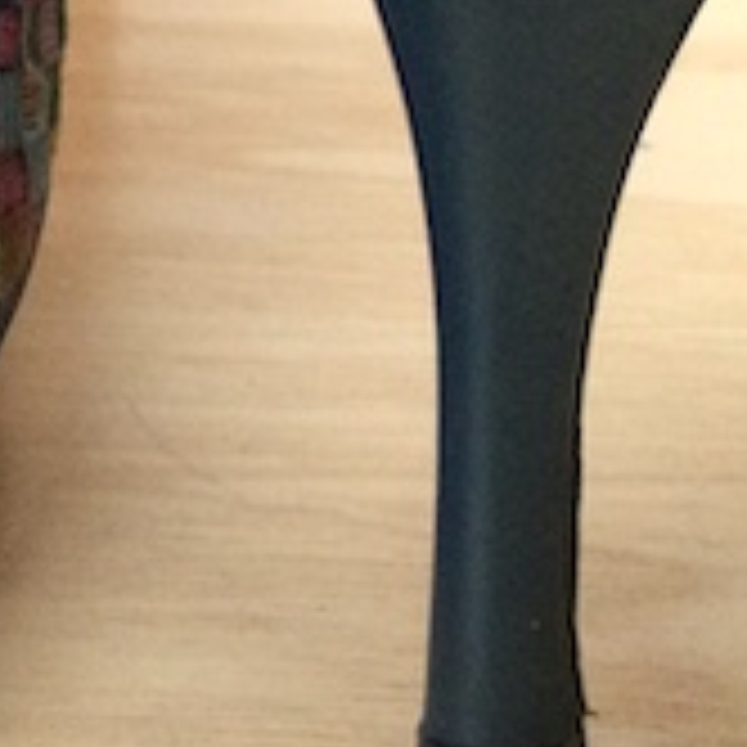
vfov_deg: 13.1
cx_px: 14
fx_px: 3223
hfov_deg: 13.1
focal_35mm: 132
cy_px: 112
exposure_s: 1/30
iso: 100
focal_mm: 3.3
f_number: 2.4
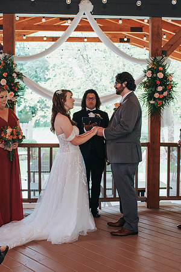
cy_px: 136
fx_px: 407
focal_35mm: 54
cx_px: 90
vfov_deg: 36.9
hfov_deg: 25.1
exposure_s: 1/125
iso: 180
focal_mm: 35
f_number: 3.2
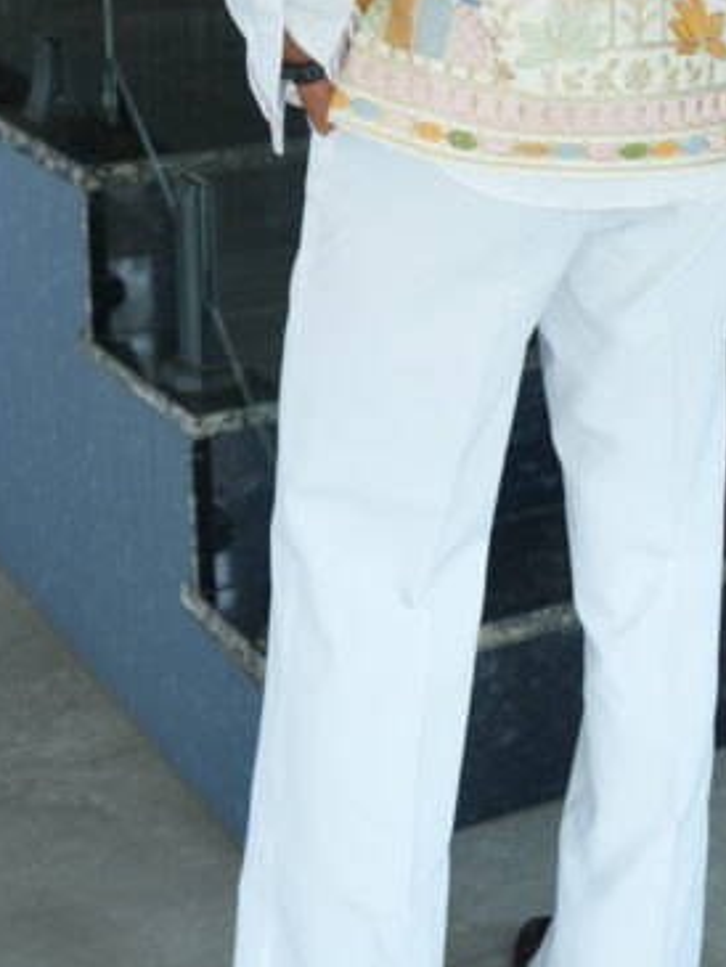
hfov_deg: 17.6
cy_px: 64
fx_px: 2320
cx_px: 636
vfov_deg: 22.9
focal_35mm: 83
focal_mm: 35
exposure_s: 1/125
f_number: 4
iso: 500
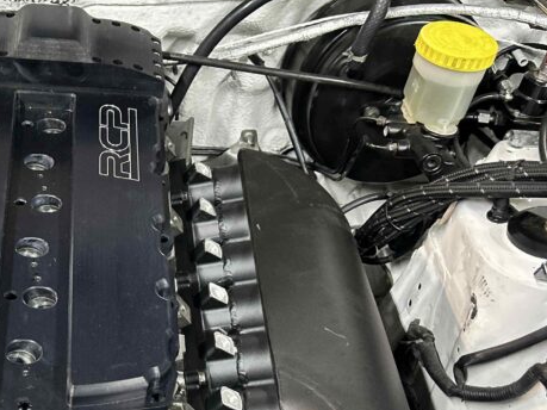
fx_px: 916
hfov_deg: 31.9
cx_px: 70
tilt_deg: -45.9
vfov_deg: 24.8
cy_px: 333
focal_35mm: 58
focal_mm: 5.7
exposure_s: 1/60
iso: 500
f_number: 1.5
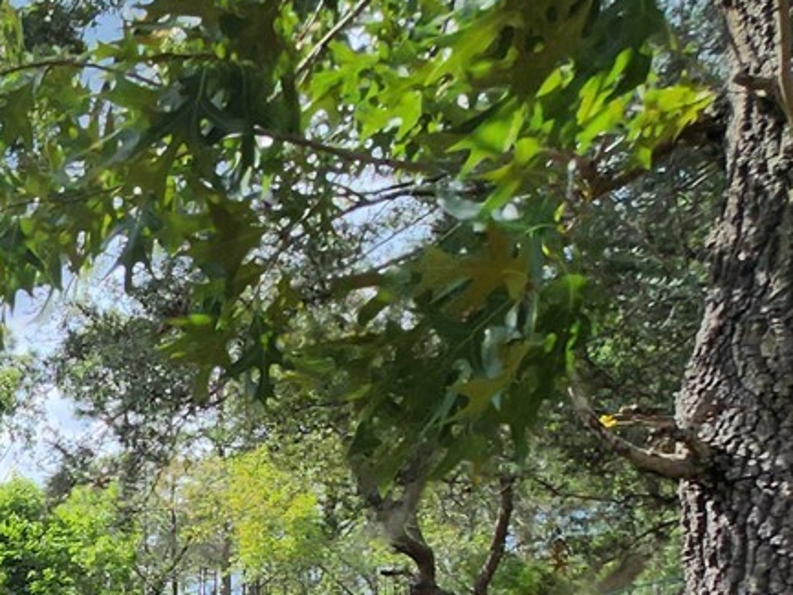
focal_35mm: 48
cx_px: -311
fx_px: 1100
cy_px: 727
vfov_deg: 26.6
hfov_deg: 29.3
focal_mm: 1.74
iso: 32
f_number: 2.2
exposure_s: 1/914
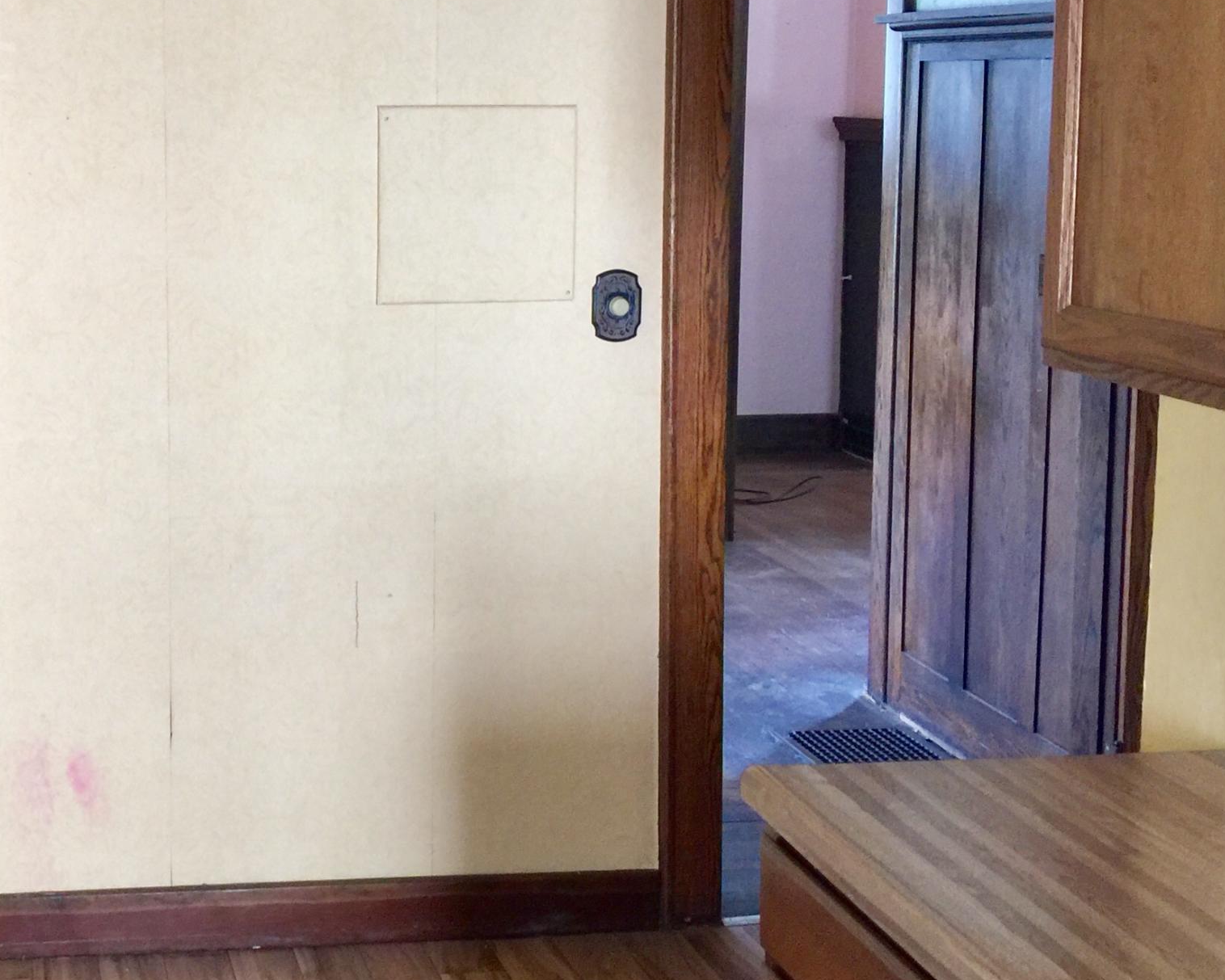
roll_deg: +0.3
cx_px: 120
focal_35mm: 56
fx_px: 2030
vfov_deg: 27.0
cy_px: 354
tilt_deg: -7.6
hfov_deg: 31.9
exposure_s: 1/15
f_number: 2.2
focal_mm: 4.15
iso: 64
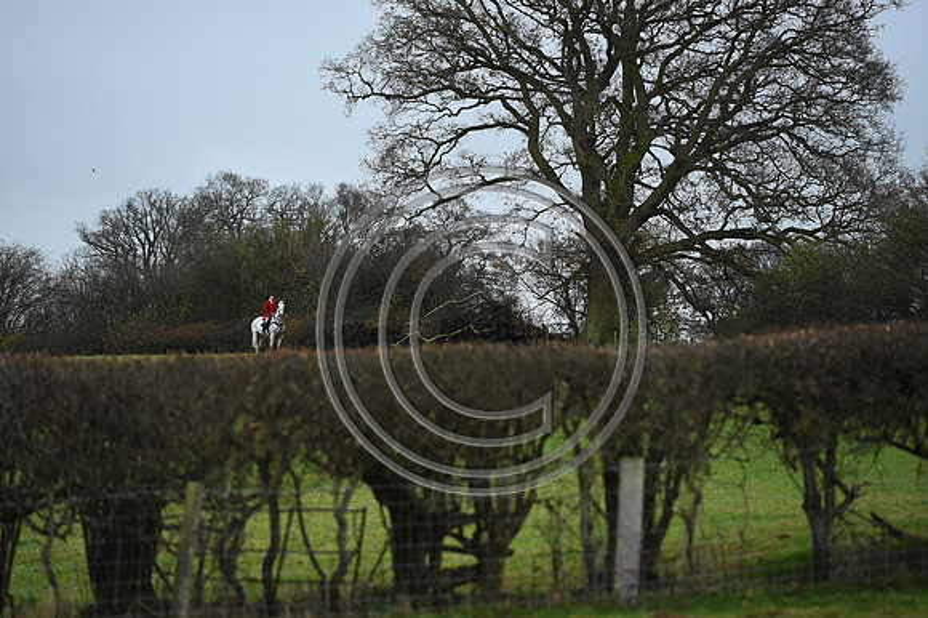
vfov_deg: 6.9
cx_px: 464
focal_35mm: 200
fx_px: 5152
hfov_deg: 10.3
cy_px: 309
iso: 3200
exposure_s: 1/1000
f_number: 4.5
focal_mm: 200
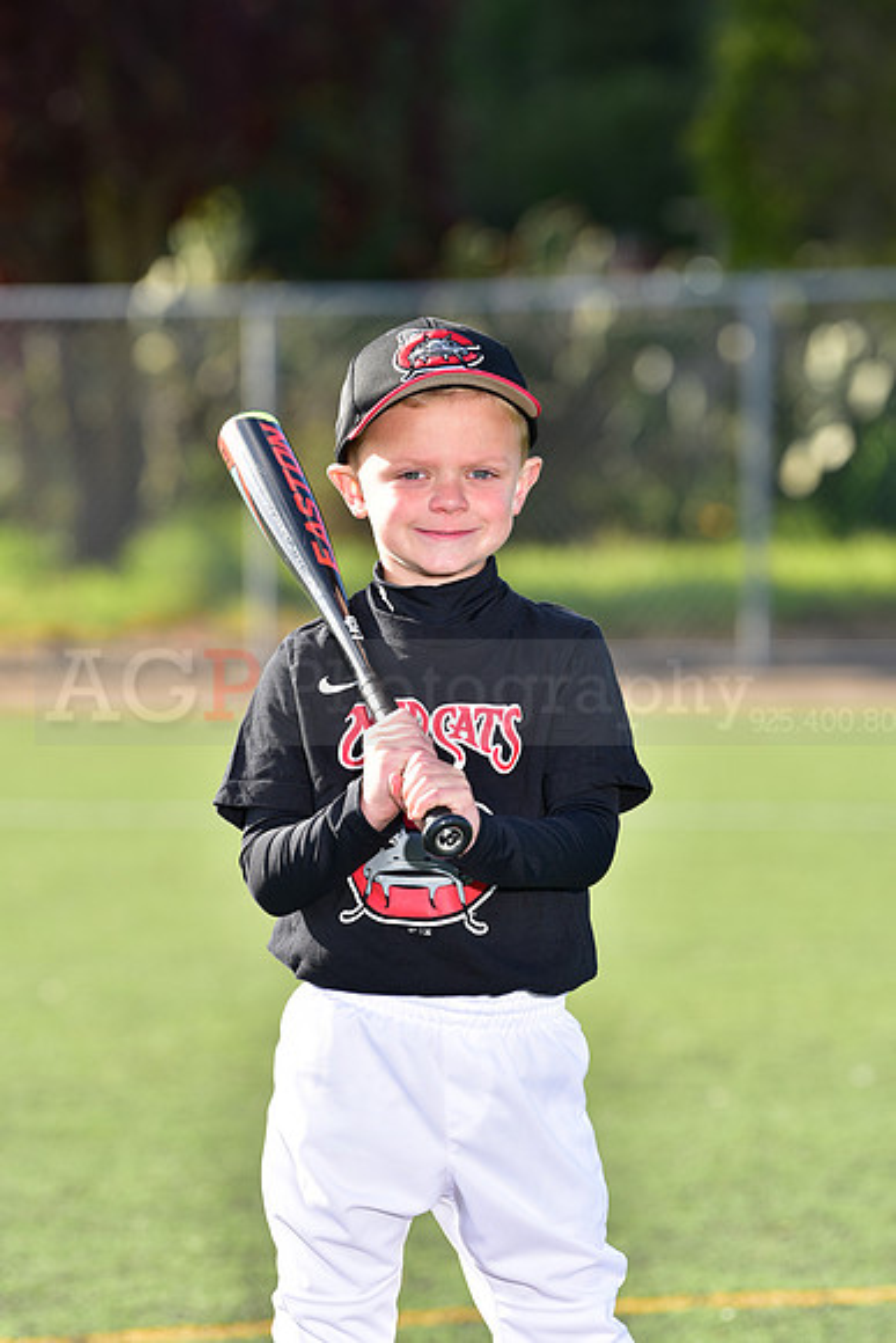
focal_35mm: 185
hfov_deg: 7.4
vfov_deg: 11.1
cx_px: 448
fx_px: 6902
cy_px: 672
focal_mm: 185
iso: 80
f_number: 5
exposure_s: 1/200
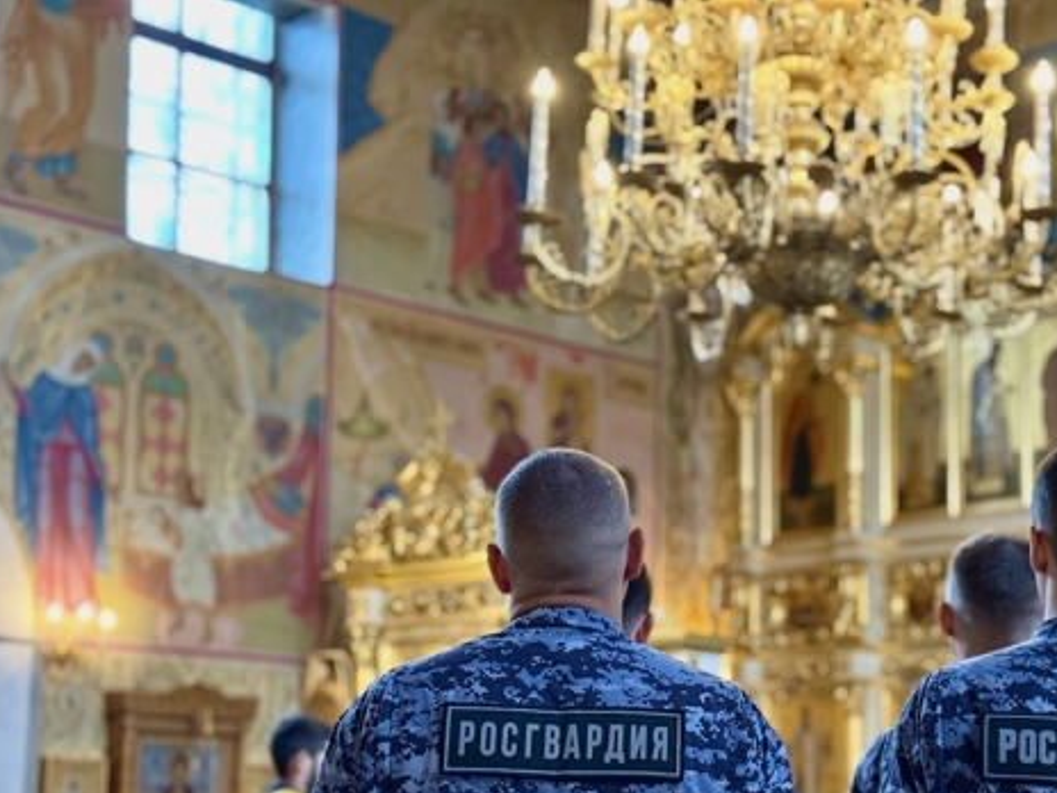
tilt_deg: +7.6
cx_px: 732
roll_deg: -0.3
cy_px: 567
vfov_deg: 21.2
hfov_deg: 27.9
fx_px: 2107
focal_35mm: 69
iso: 320
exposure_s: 1/33
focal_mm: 6.76
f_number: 1.78
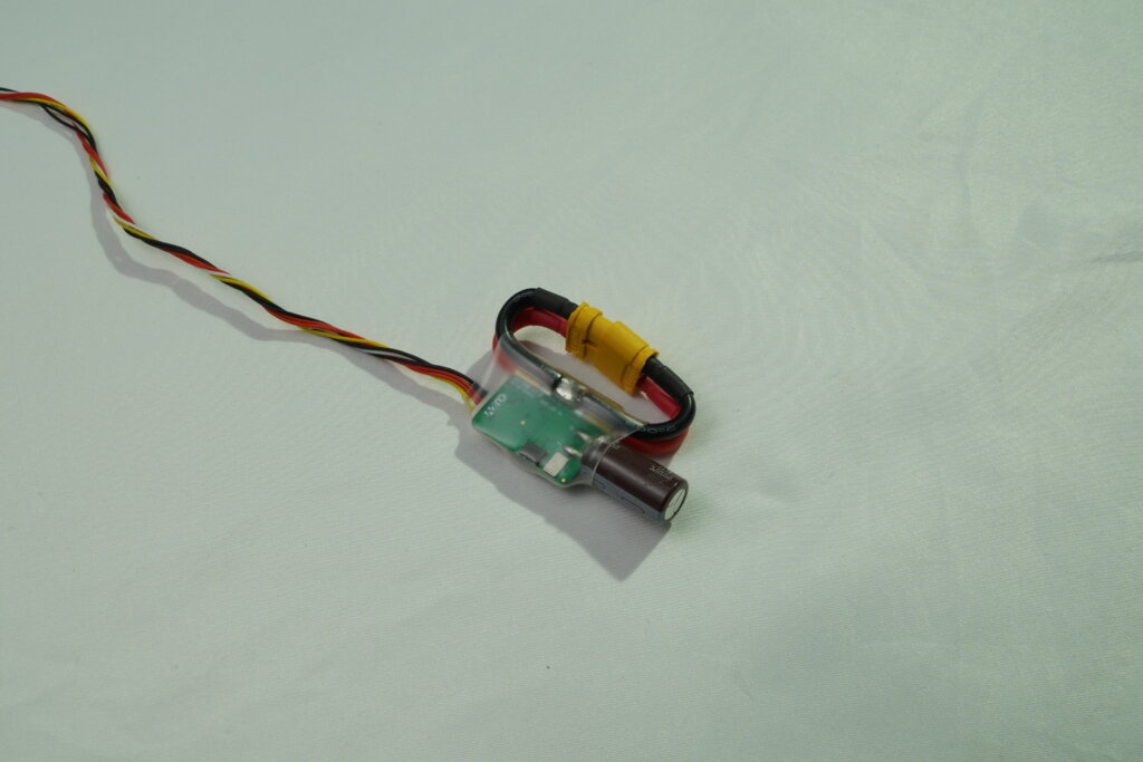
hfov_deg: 58.7
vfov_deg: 41.1
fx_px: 1016
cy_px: 381
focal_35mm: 32
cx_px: 572
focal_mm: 32
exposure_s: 1/40
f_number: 22
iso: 1000
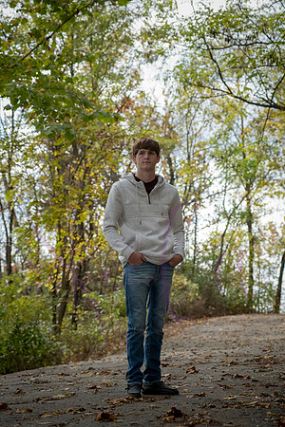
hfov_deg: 13.0
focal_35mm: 105
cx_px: 142
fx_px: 1247
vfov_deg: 19.5
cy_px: 214
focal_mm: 105
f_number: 5.6
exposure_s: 1/640
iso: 800
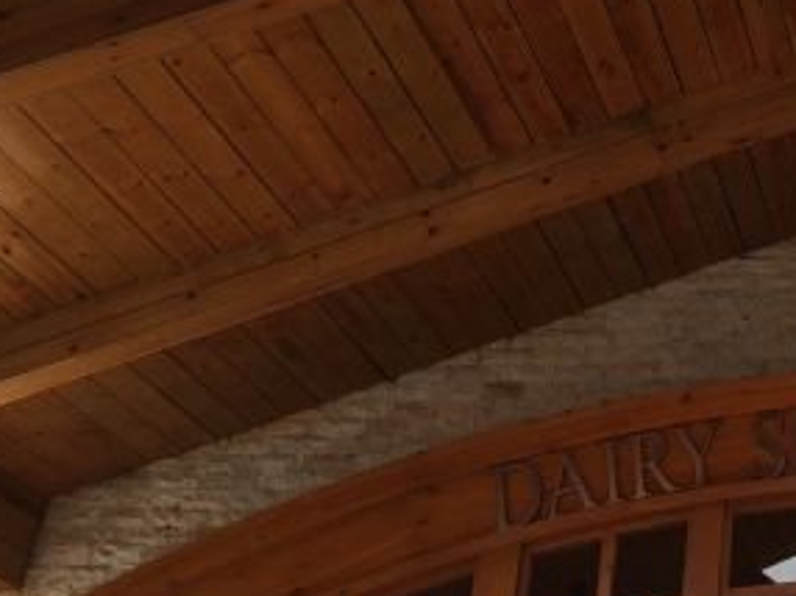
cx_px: 824
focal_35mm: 71
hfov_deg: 25.8
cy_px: -63
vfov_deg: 19.8
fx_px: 1631
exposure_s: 1/1012
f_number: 2.2
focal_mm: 4.15
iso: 25
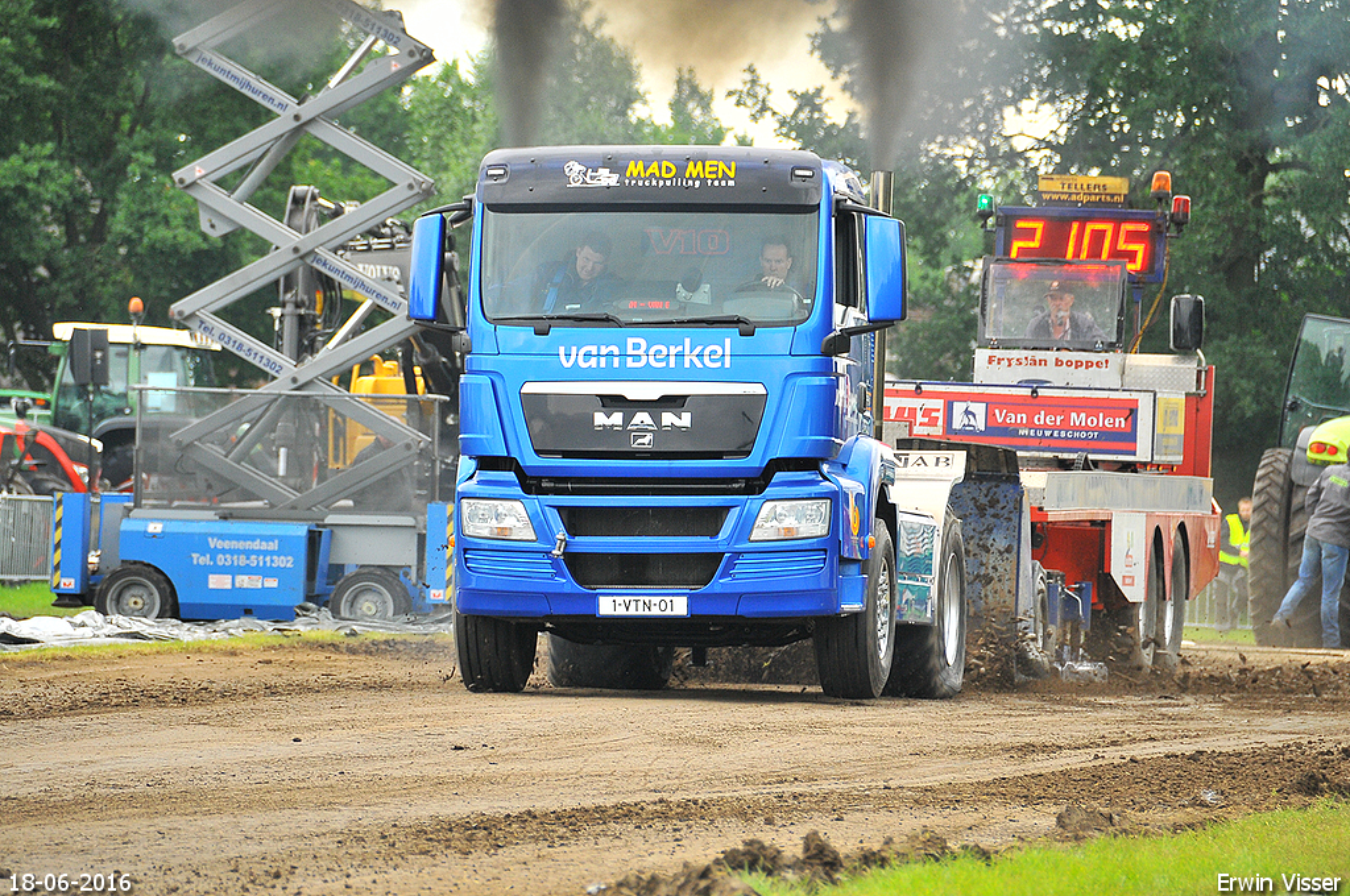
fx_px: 12921
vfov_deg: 4.0
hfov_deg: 6.0
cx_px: 675
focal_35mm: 345
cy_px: 448
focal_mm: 230
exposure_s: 1/320
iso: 640
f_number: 5.6
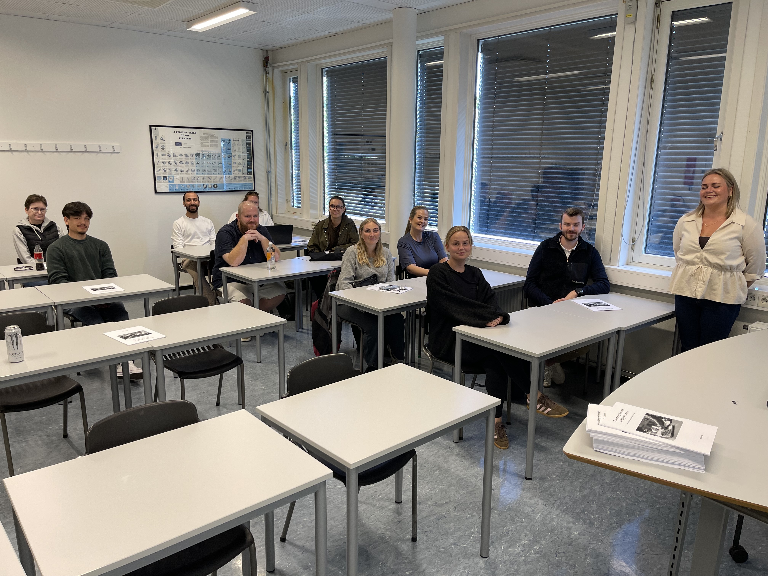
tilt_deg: -13.2
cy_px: 288
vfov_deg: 54.9
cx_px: 384
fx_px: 555
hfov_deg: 69.4
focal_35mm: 25
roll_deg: -0.2
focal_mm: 5.1
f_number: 1.6
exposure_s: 1/100
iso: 125
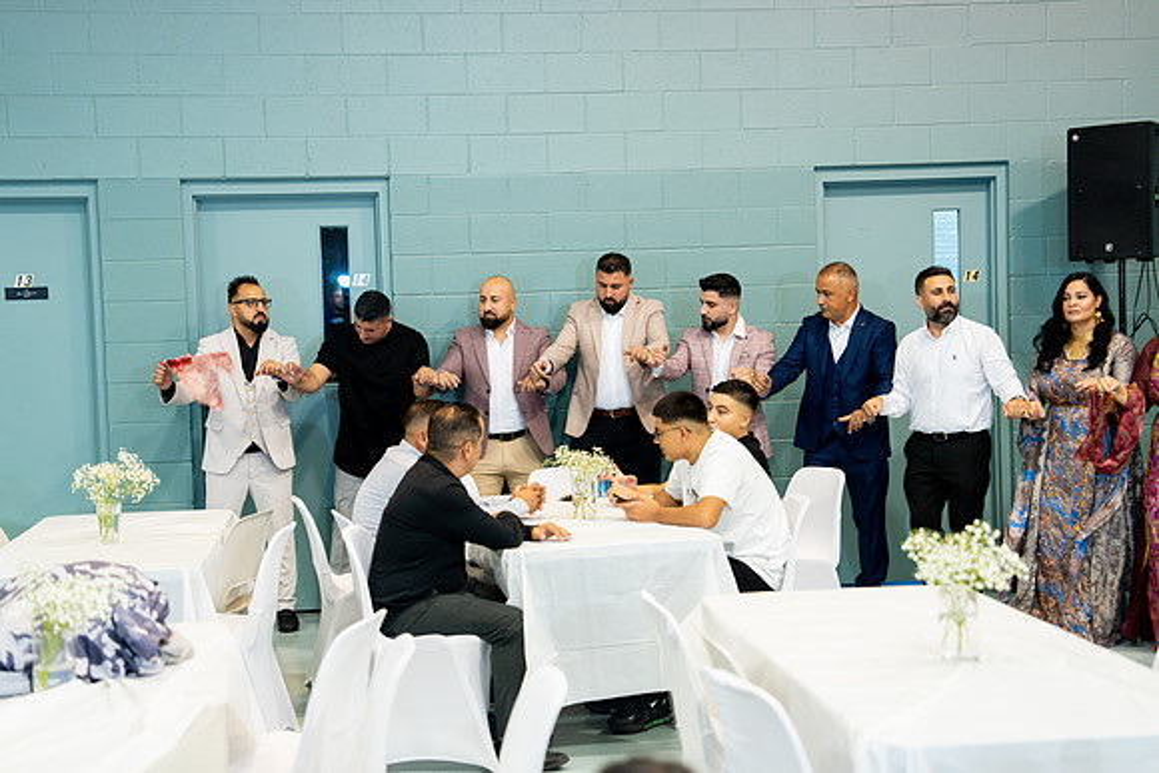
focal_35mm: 61
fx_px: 1964
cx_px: 580
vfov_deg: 22.3
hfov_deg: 32.9
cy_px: 386
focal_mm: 61
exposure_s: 1/250
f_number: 2.8
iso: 800
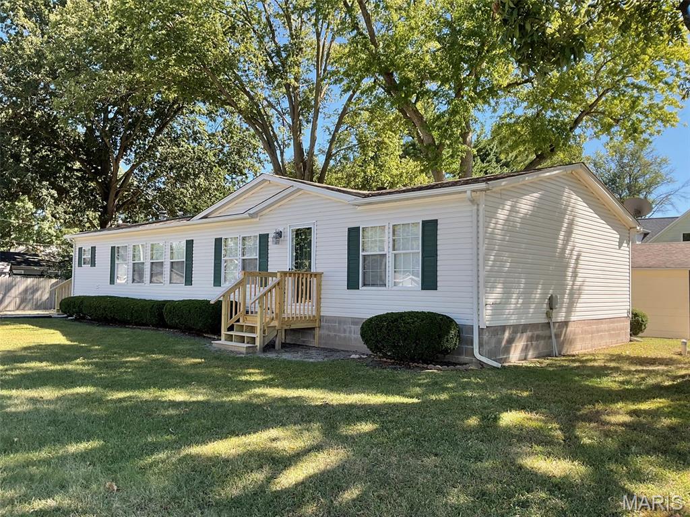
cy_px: 258
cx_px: 345
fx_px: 578
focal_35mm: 29
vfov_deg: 48.2
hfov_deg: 61.7
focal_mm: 3
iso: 16
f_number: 1.8
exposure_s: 1/346
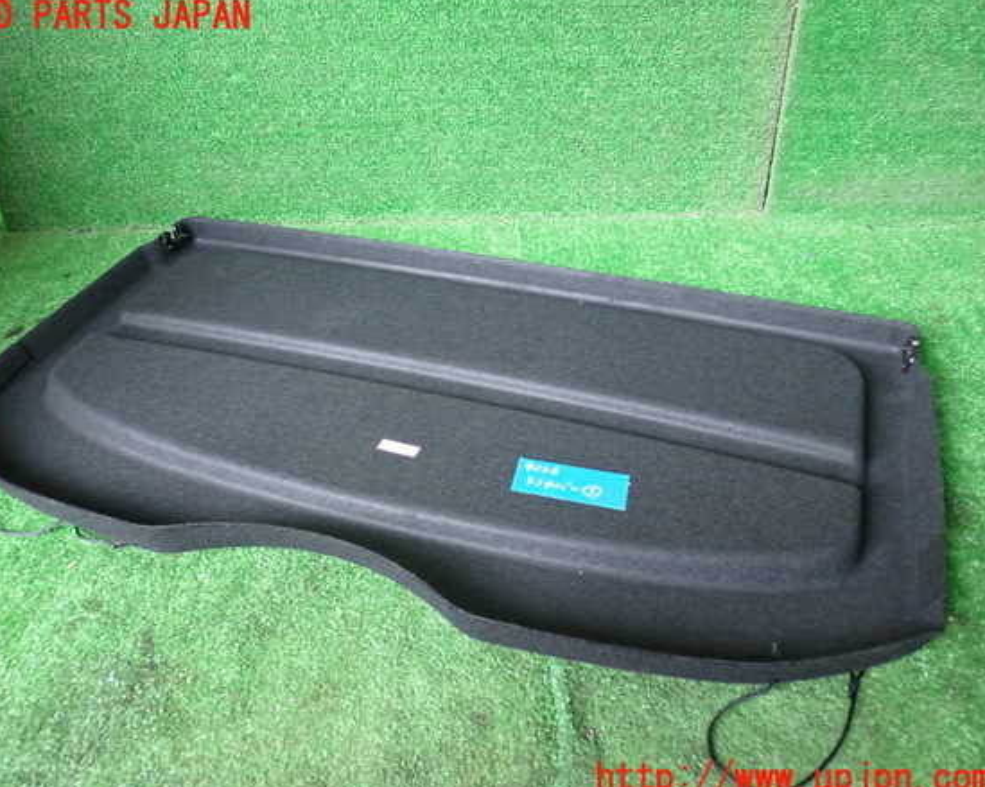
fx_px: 933
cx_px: 463
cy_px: 398
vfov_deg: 45.8
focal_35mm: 32
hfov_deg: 55.6
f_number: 2.3
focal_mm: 5.4
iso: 400
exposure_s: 1/30
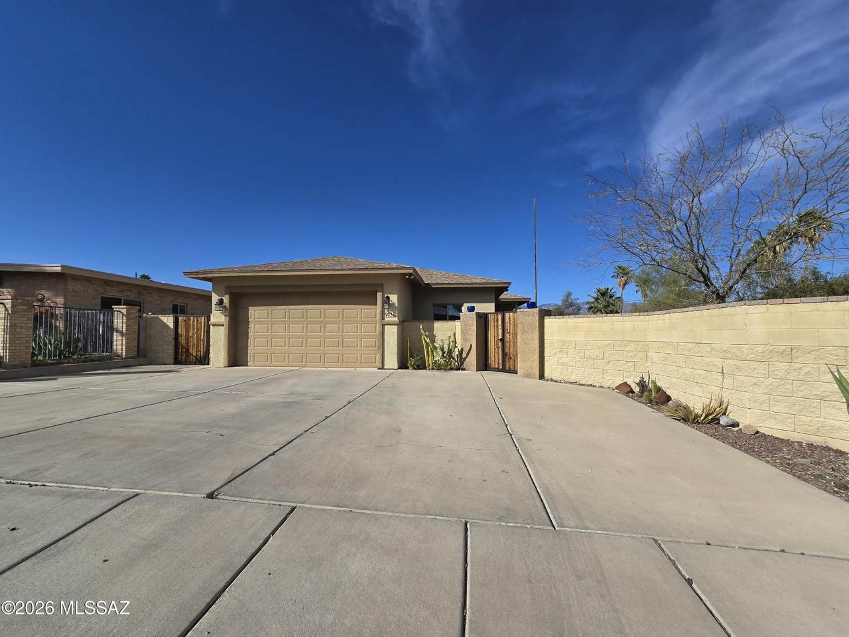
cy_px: 318
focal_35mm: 13
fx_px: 319
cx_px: 424
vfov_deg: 89.9
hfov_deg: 106.2
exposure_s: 1/4666
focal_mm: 2.2
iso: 50
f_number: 2.2
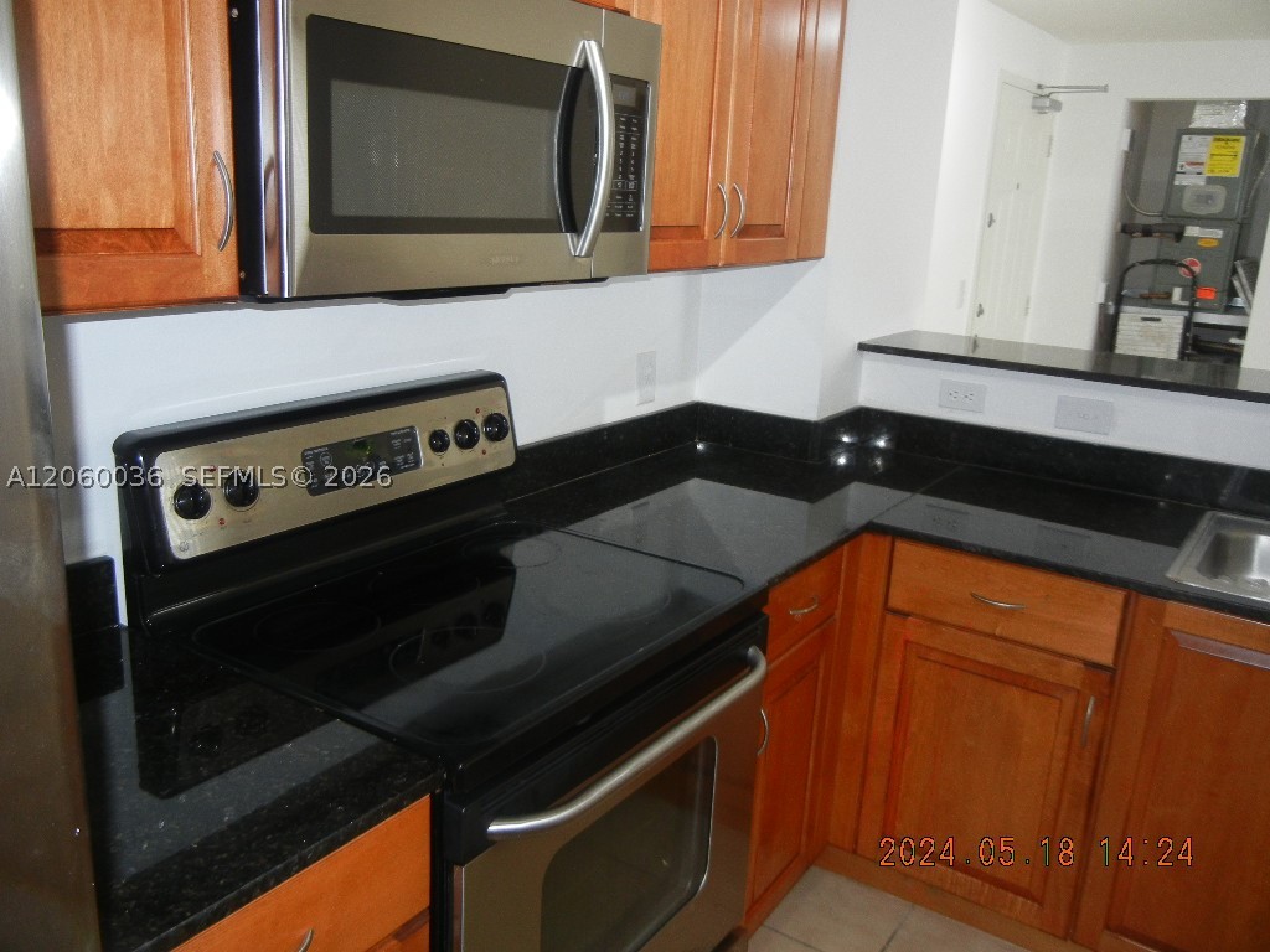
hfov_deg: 60.0
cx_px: 635
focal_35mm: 30
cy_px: 476
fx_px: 1101
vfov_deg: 46.8
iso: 200
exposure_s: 1/30
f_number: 3.5
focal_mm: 5.4
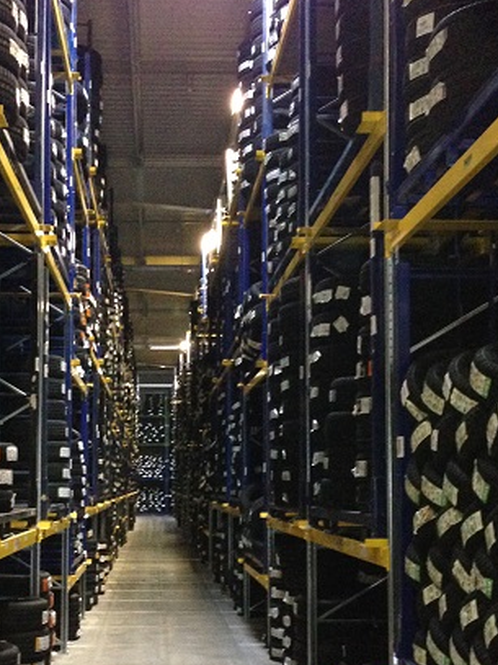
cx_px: 189
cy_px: 432
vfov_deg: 35.9
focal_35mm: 53
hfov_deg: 27.4
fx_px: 1017
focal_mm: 4.12
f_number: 2.4
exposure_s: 1/16
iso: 500
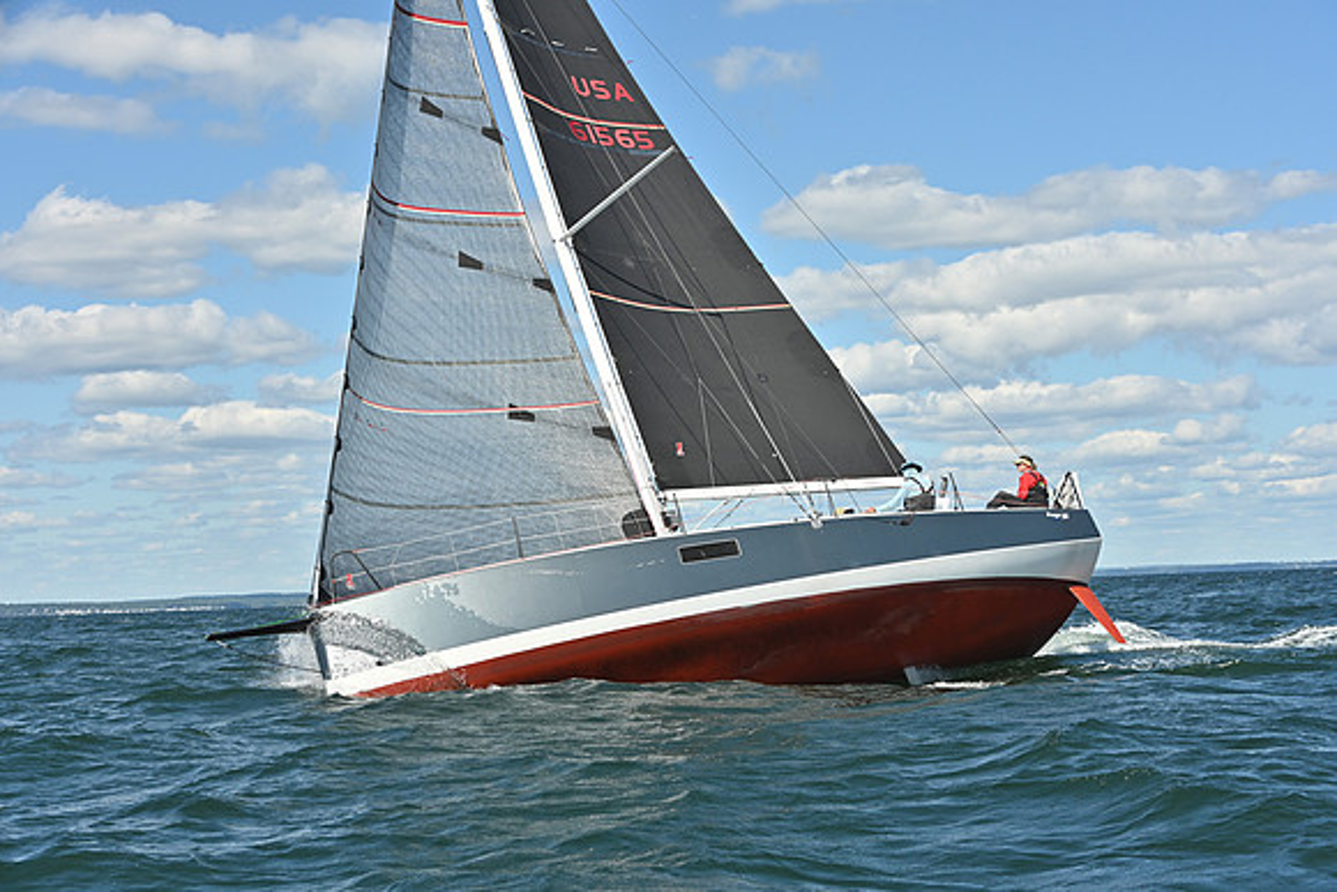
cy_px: 446
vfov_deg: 19.5
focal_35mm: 70
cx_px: 668
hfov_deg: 28.8
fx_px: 2600
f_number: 8
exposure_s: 1/1250
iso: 320
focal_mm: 70
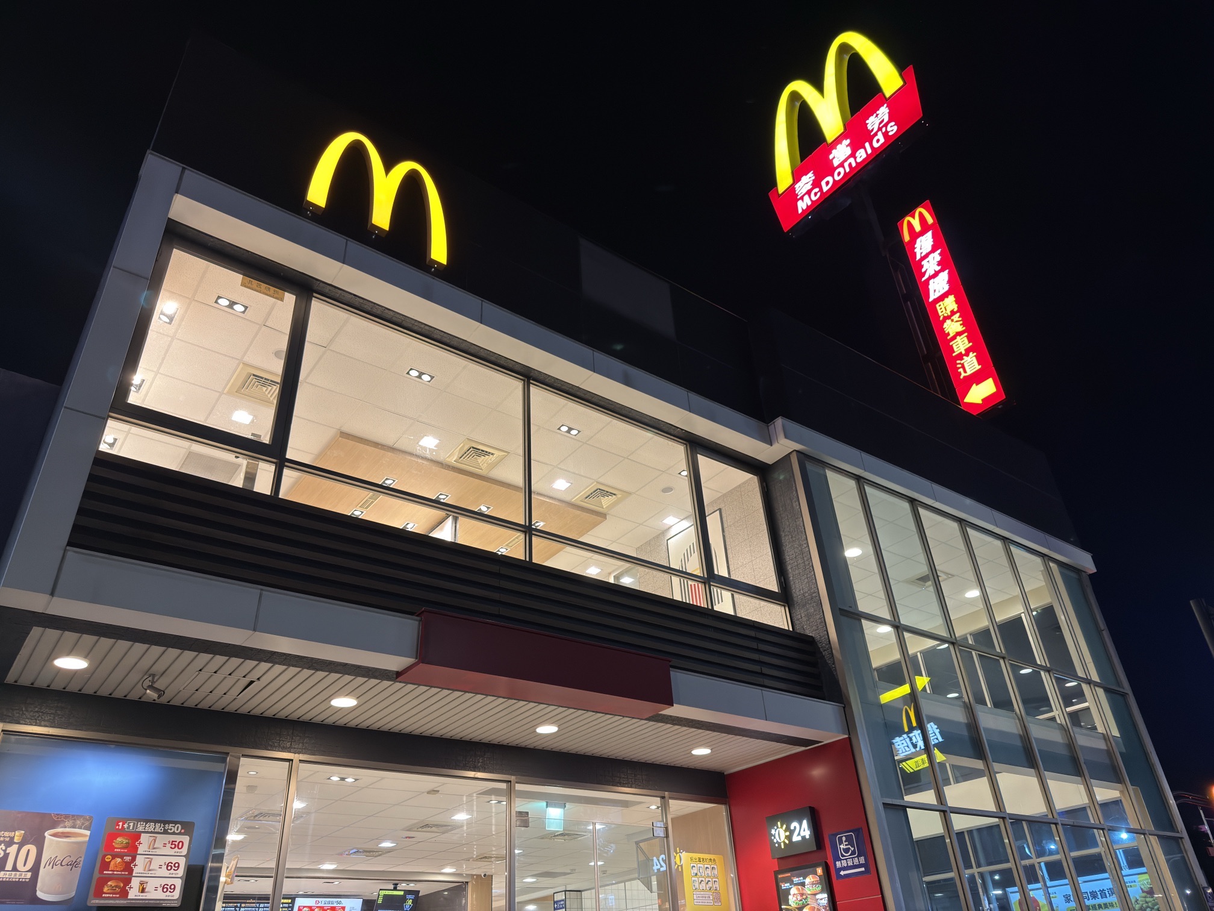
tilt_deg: +32.8
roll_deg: +3.5
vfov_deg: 56.8
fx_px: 842
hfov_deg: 71.6
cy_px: 456
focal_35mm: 24
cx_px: 607
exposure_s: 1/40
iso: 250
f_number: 1.78
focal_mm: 6.76
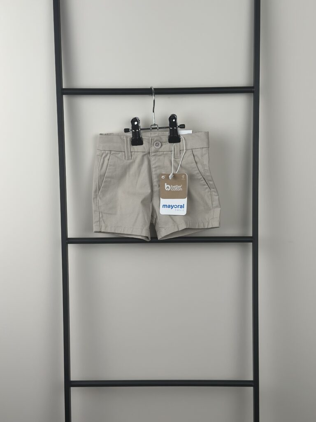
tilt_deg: -7.6
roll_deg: -0.2
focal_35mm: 48
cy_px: 211
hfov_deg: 30.3
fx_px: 584
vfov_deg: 39.7
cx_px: 158
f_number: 1.78
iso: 80
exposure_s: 1/484
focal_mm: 6.86
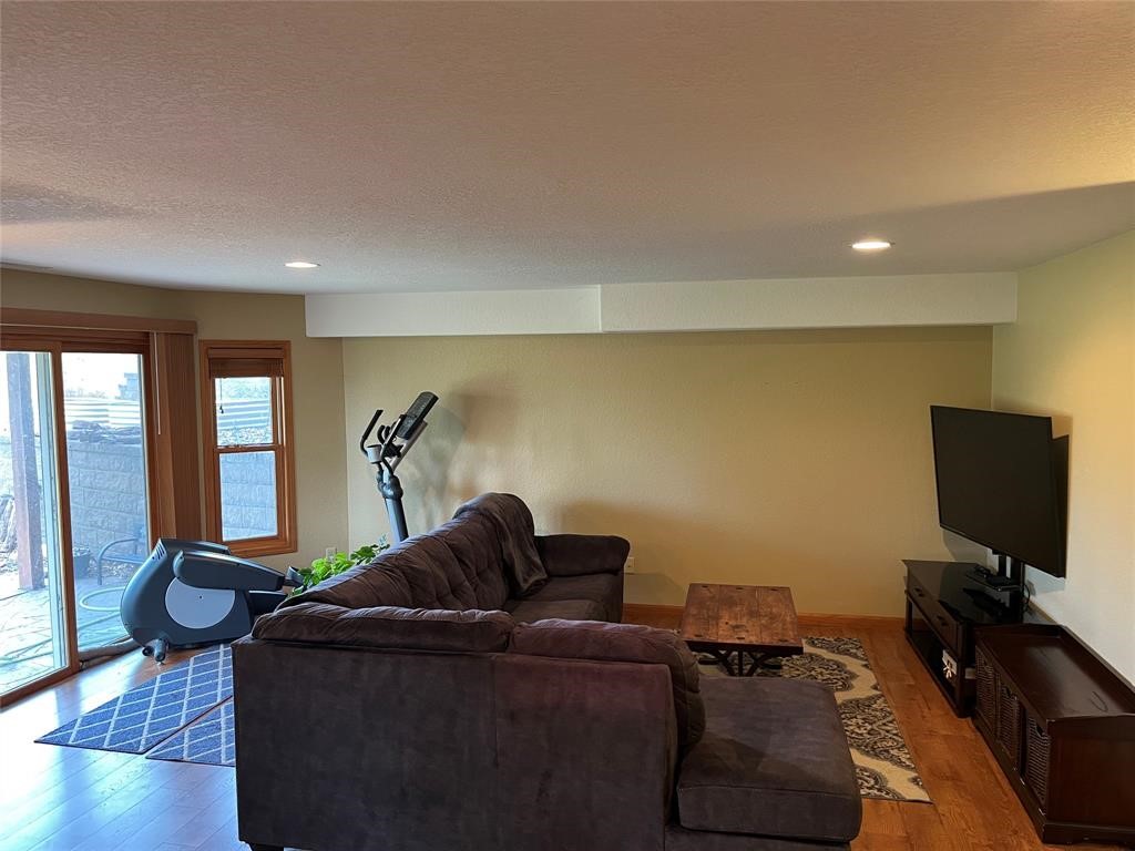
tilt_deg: -4.9
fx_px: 852
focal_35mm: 26
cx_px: 568
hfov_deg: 67.3
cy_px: 426
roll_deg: +0.3
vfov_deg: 53.1
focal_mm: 5.1
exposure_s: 1/60
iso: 320
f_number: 1.6
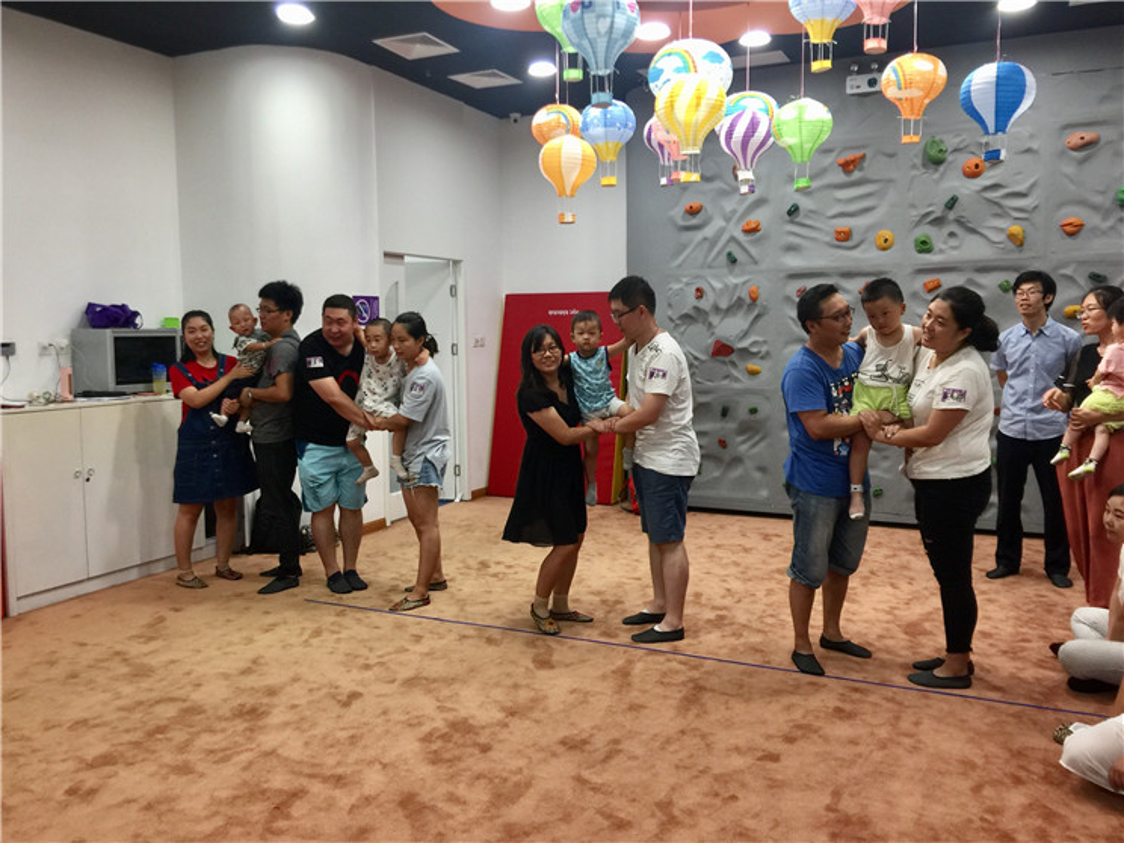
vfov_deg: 48.2
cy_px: 422
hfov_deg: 61.7
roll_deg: -0.4
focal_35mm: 29
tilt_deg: -4.1
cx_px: 562
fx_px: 942
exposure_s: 1/17
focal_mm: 4.15
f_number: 2.2
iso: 50
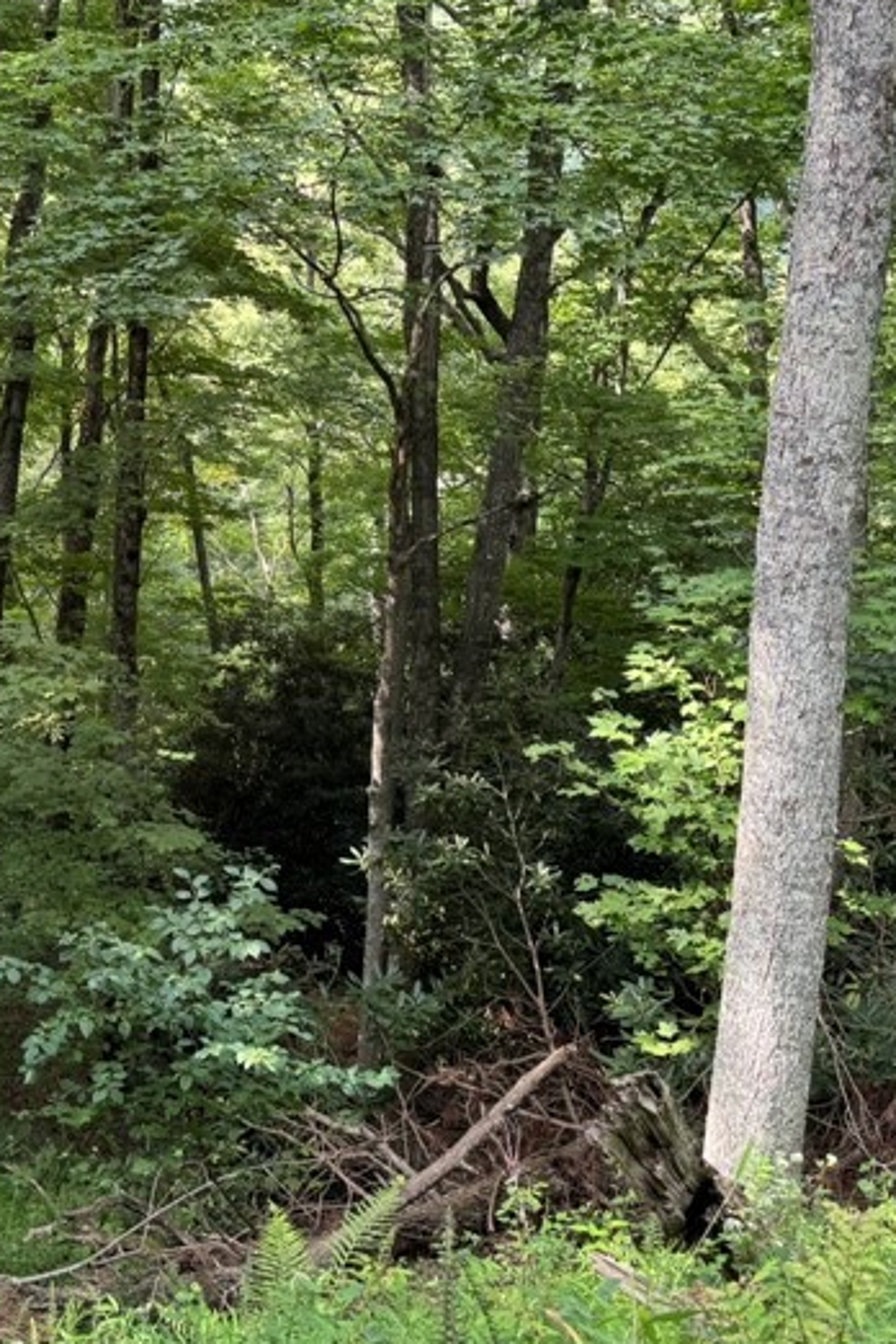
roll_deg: -2.9
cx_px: 167
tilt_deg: -11.3
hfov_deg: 26.9
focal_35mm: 49
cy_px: 456
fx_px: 1829
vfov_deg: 39.9
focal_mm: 6.76
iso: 64
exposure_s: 1/121
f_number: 1.78
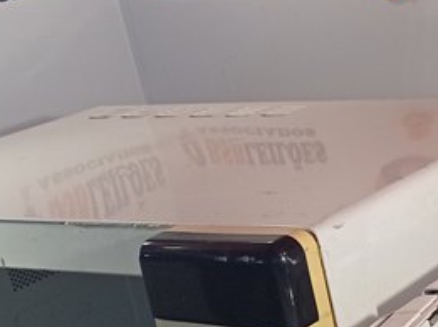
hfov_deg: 16.7
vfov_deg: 13.1
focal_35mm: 110
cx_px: 601
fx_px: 1390
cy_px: 386
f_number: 1.79
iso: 100
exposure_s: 1/134
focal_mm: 4.7
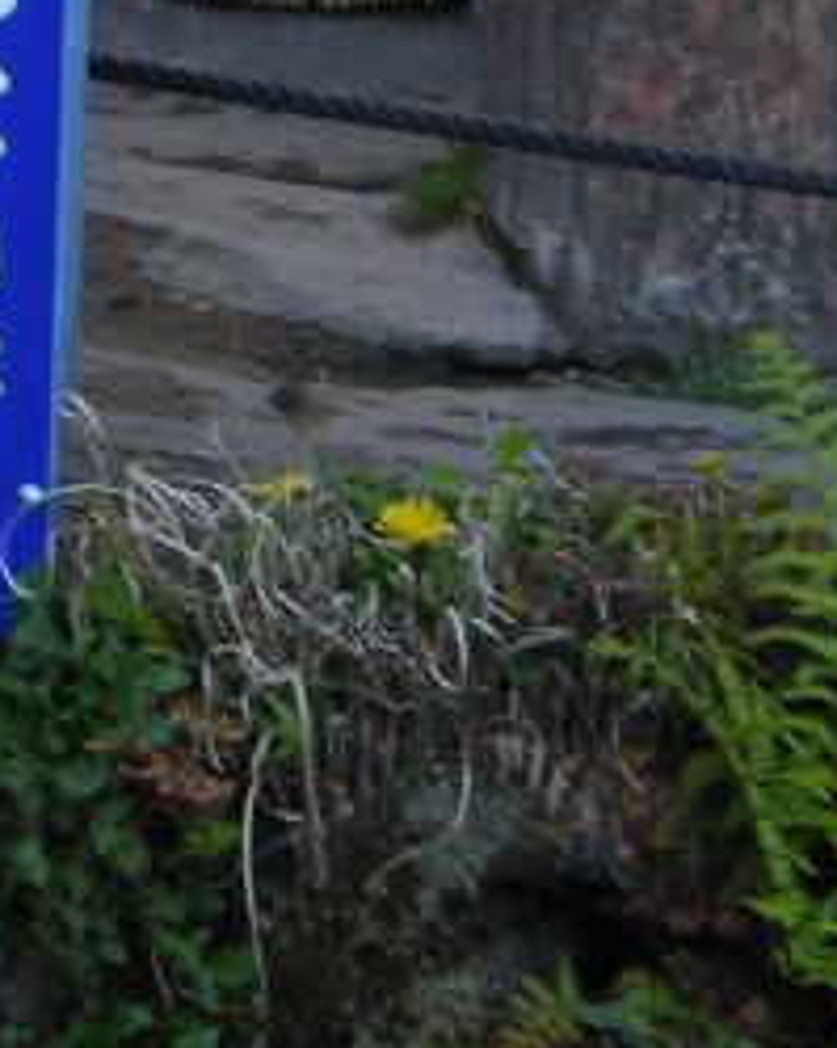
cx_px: -118
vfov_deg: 4.2
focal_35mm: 465
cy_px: -189
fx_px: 14408
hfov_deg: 3.3
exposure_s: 1/62.3
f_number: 5.3
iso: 50
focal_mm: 19.2
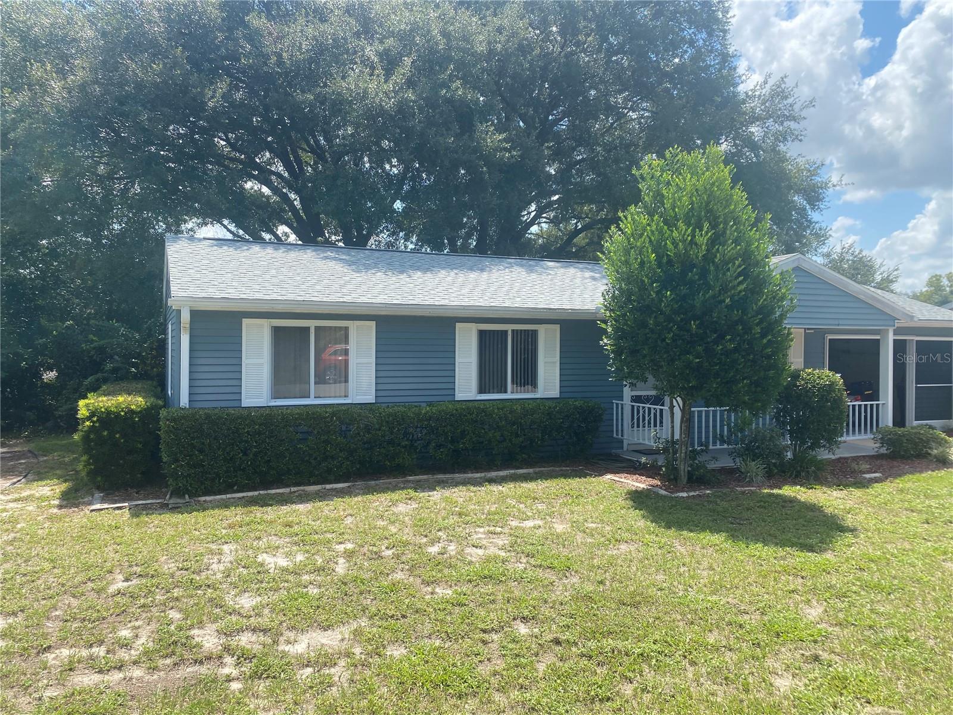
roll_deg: -1.3
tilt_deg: +0.5
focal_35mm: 26
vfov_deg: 53.1
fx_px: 716
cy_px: 358
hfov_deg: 67.3
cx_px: 476
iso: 32
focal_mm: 4.25
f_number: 1.8
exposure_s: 1/1522
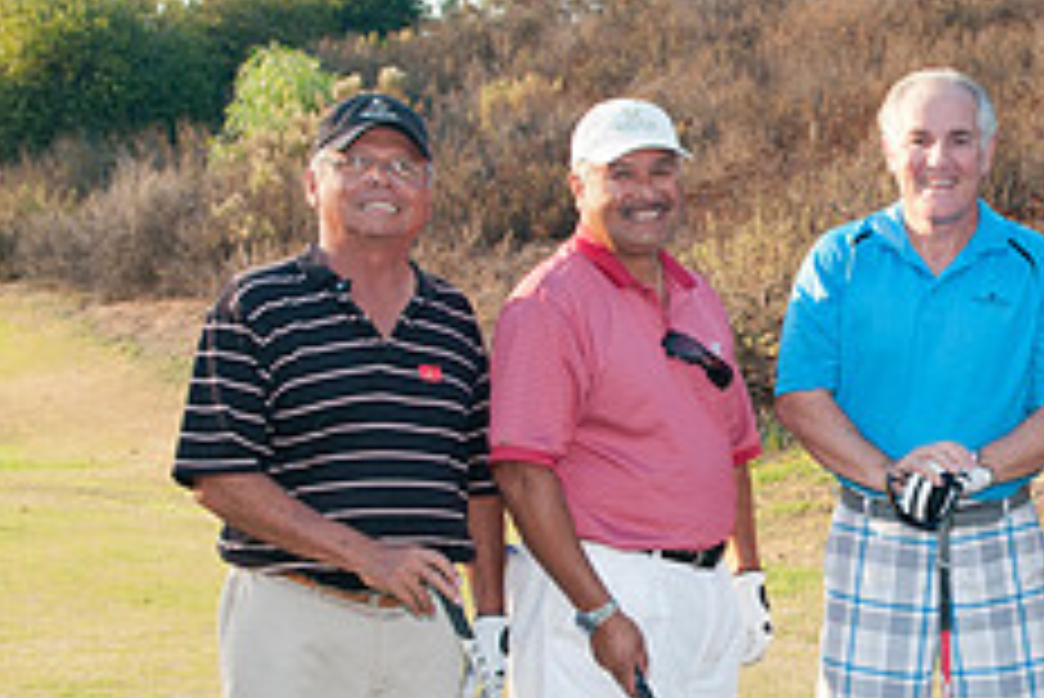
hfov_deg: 23.0
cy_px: 520
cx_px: 945
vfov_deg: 15.8
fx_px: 2495
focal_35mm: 86
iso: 400
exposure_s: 1/125
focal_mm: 23
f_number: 5.6
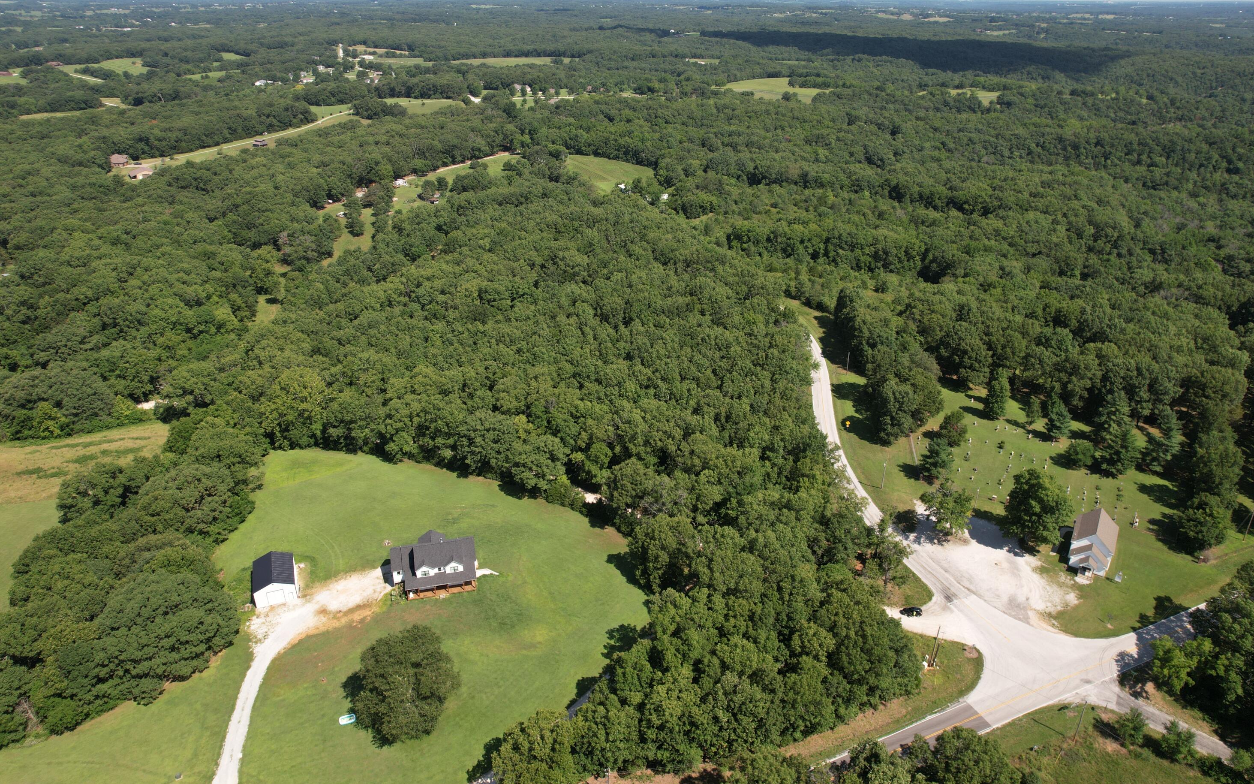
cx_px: 629
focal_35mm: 23
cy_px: 360
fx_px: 786
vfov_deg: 52.9
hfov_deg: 77.2
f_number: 2.8
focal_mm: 8.38
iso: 110
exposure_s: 1/350
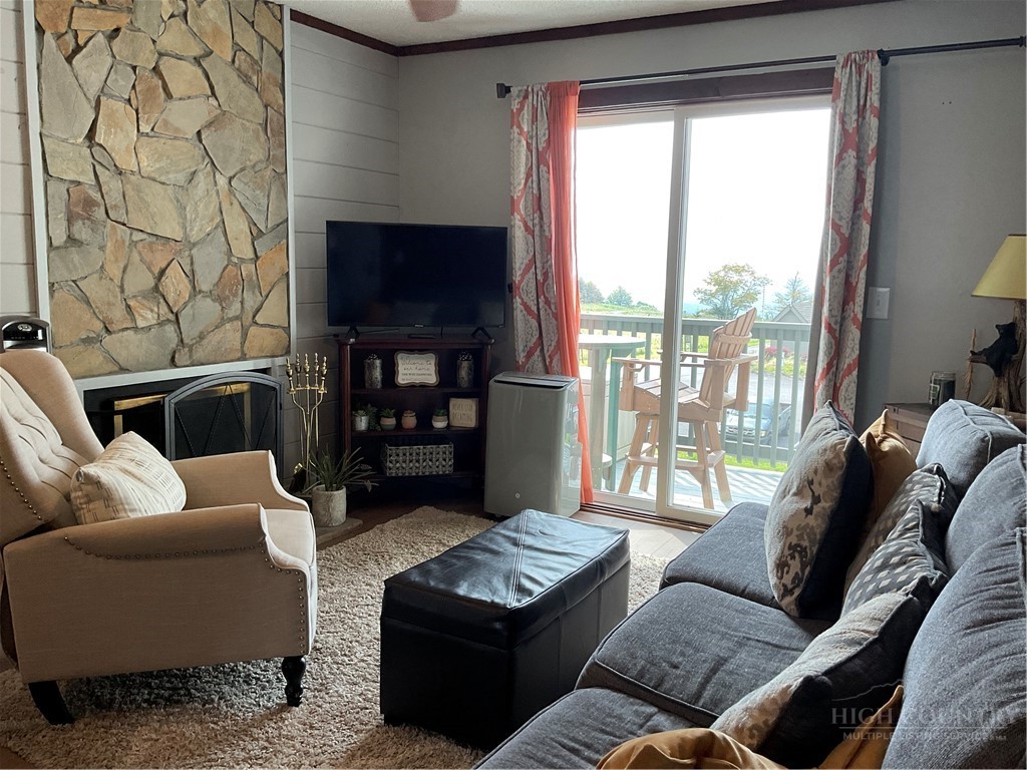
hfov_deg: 61.7
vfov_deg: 48.2
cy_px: 385
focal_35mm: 29
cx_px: 514
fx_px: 860
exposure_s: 1/120
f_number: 1.8
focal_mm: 3
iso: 40
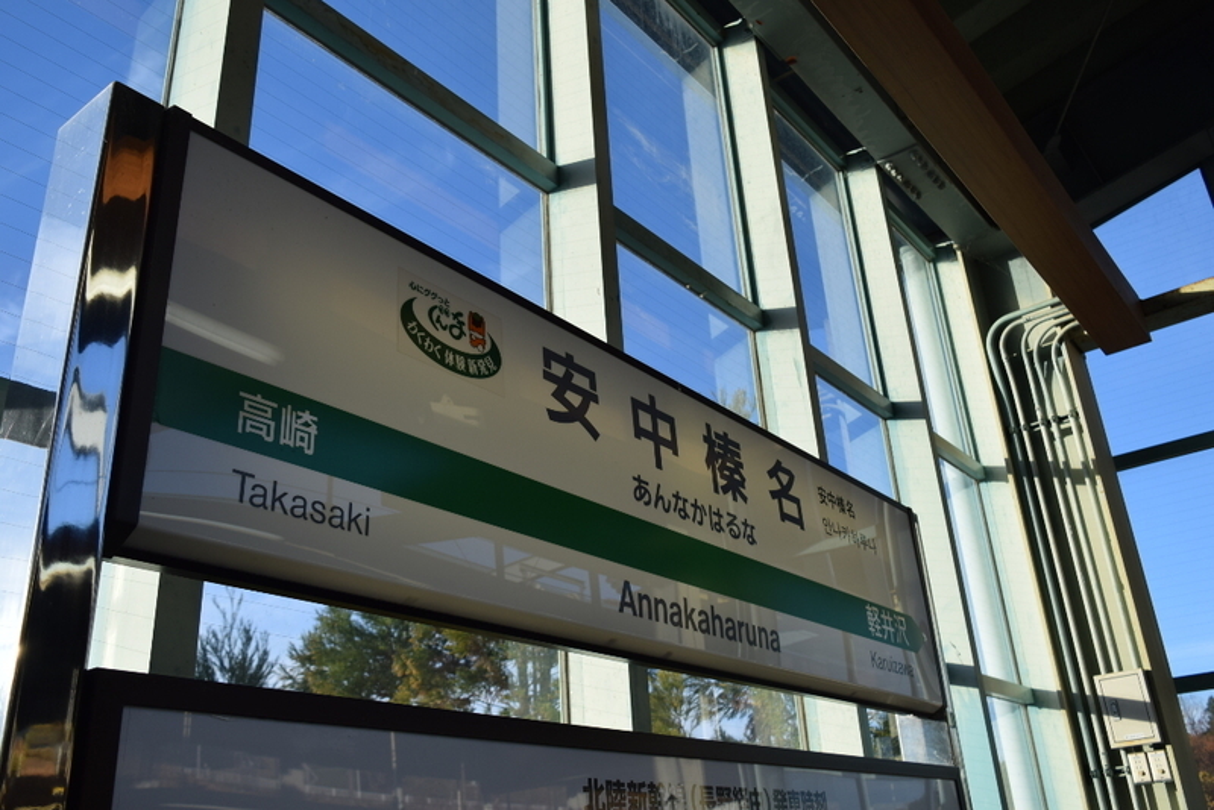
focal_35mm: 33
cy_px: 405
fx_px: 1113
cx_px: 607
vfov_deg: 40.0
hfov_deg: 57.2
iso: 100
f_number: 5
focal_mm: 22
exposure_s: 1/400
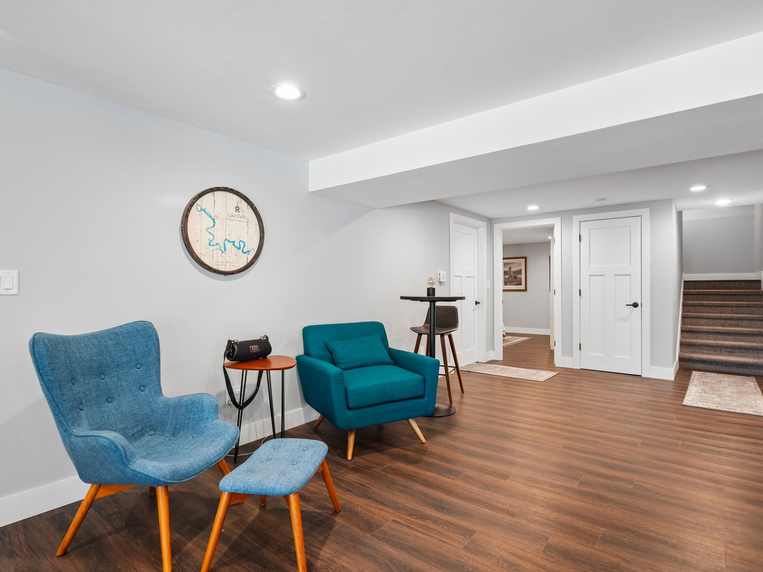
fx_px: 397
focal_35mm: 18
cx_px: 385
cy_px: 292
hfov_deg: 87.7
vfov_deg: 71.6
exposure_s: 1/10
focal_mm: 16
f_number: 10
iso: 800
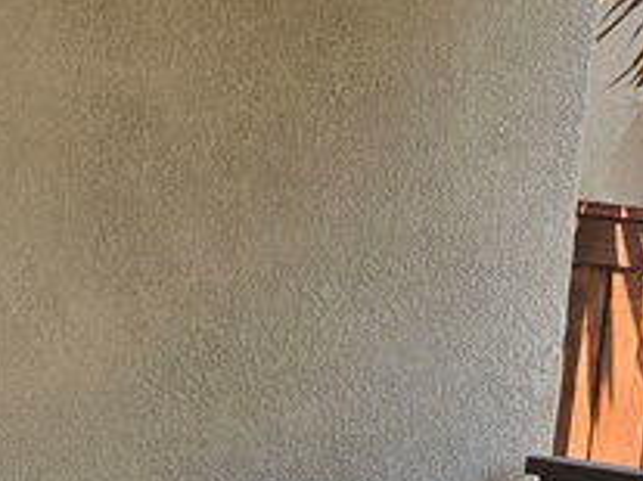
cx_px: -165
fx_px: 2116
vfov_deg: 12.6
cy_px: 614
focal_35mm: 114
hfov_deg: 16.4
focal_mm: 6.3
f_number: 1.7
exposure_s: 1/331
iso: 12
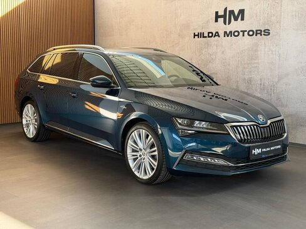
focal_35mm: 48
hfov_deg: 39.7
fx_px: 424
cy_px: 114
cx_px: 153
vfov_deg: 30.3
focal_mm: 6.76
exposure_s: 1/75
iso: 100
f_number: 1.78
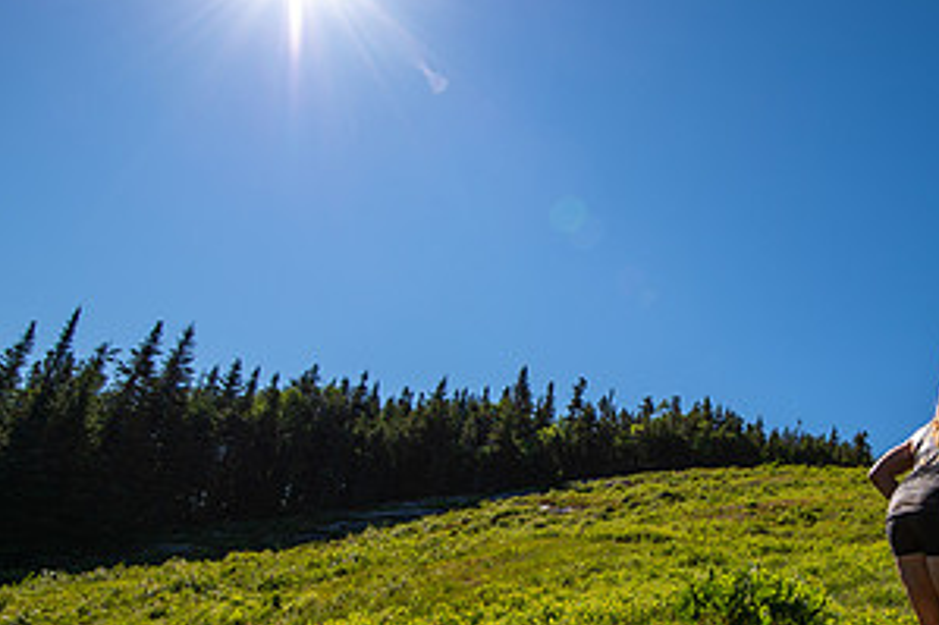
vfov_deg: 41.7
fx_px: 808
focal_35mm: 31
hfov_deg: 55.1
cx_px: 782
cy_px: 424
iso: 100
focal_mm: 16
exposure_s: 1/1250
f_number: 5
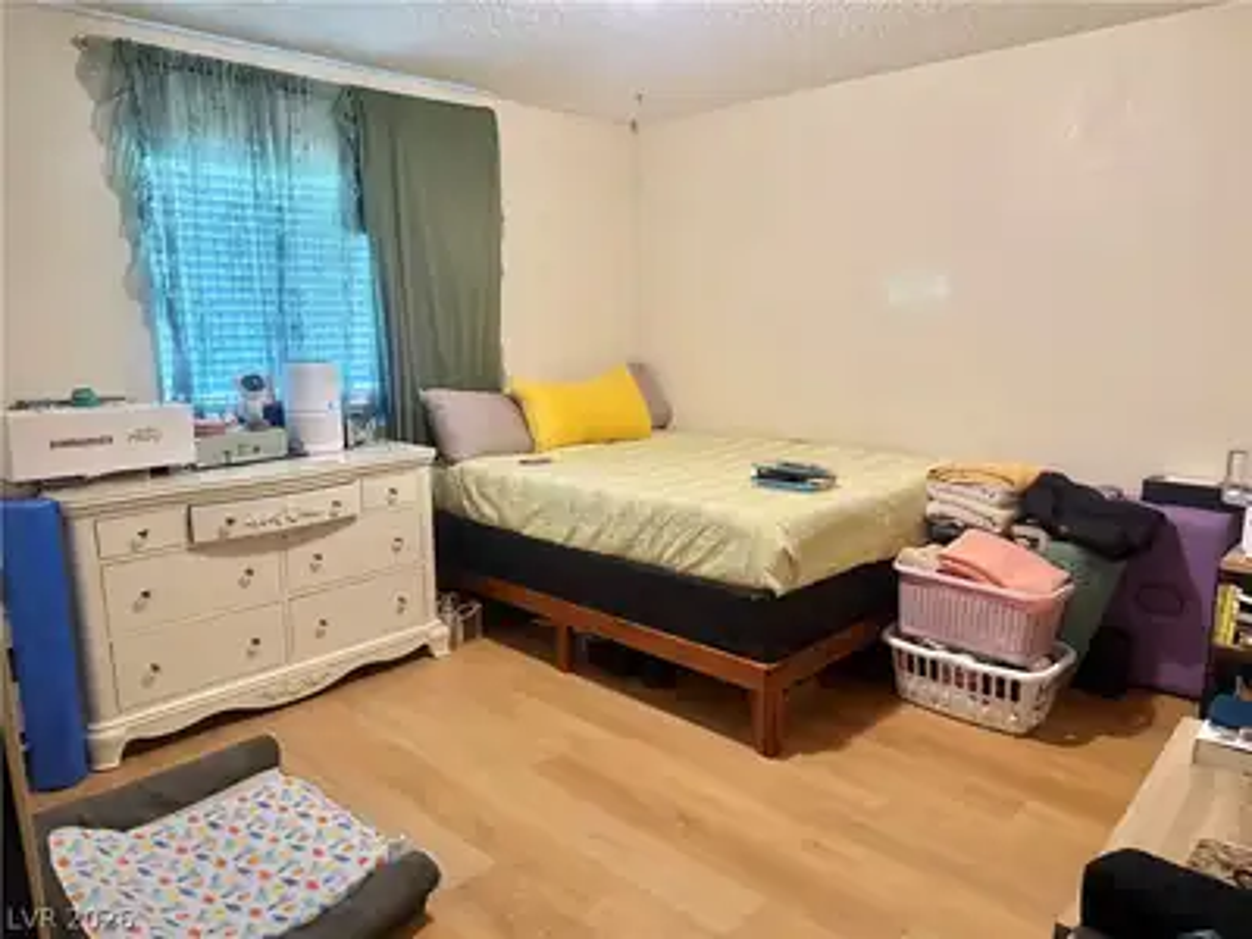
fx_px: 868
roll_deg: +0.8
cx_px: 626
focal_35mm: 24
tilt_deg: -11.1
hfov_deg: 71.6
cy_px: 470
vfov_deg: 56.8
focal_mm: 6.76
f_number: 1.78
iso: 640
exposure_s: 1/40
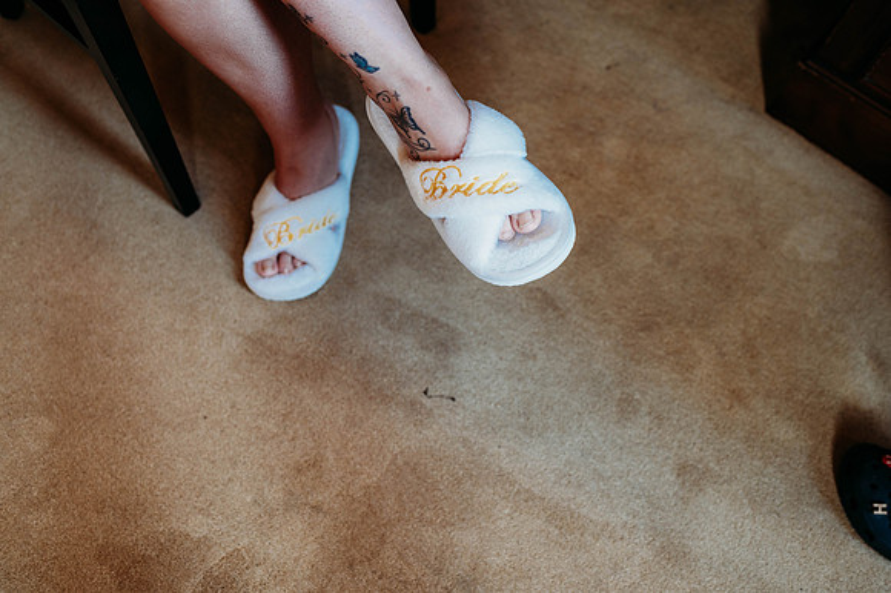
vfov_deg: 37.8
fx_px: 866
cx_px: 446
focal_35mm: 35
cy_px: 296
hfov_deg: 54.5
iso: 720
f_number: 2.8
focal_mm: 35
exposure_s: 1/200
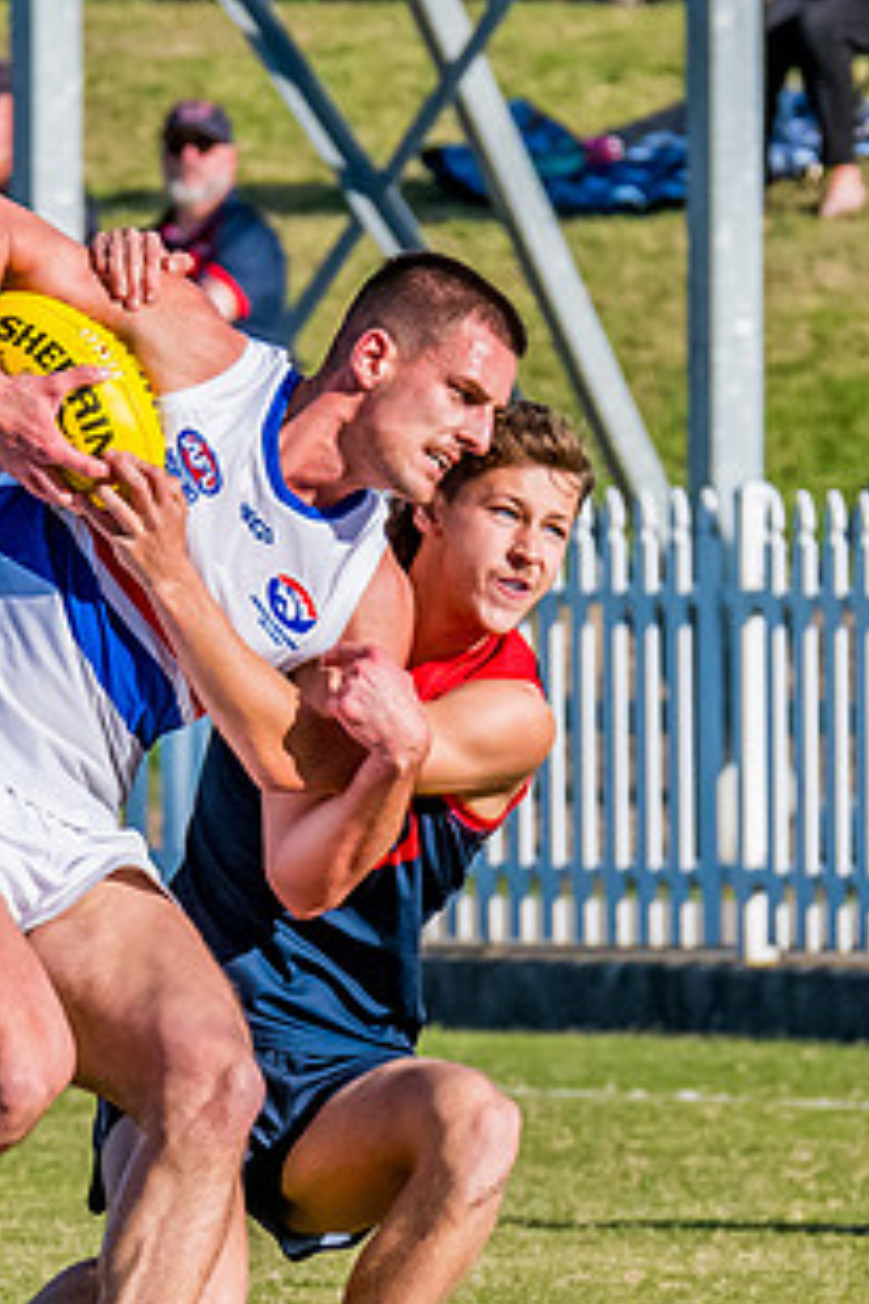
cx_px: -20
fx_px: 38631
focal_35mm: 1067
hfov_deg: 1.3
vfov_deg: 1.9
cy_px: 709
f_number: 11
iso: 800
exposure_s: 1/1600
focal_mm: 310
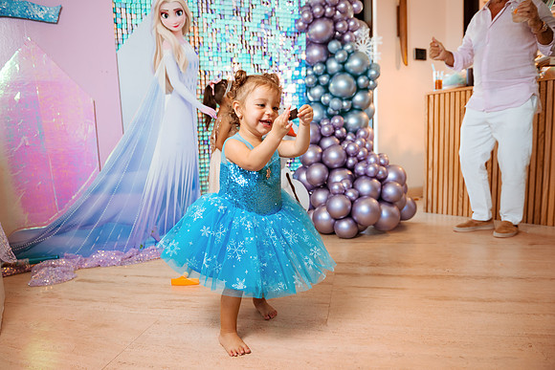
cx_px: 251
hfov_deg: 68.7
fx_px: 405
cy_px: 202
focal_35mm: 26
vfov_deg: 49.1
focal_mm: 24
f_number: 3.2
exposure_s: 1/200
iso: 400
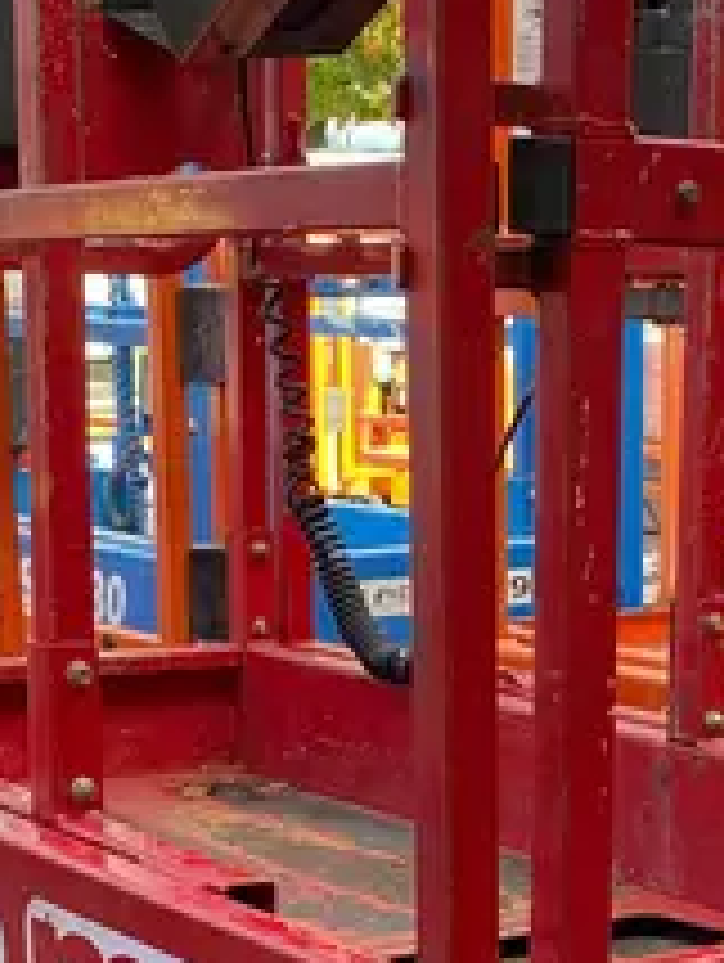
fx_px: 2477
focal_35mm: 89
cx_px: 657
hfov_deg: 16.4
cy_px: 934
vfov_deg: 21.3
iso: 32
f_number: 1.8
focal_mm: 4.25
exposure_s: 1/235
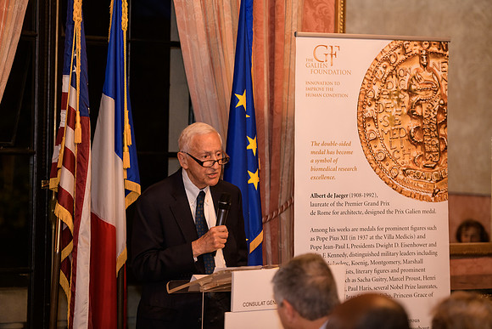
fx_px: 1777
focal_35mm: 130
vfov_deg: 10.6
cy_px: 164
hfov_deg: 15.8
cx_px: 246
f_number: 3.2
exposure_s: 1/100
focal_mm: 130
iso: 1250
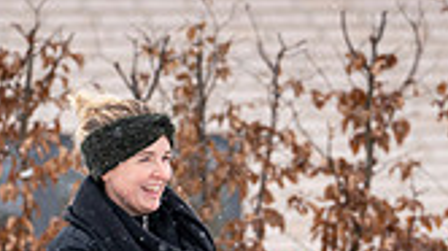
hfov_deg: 3.1
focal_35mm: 705
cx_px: 132
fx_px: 8367
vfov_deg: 1.7
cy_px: 468
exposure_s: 1/500
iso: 800
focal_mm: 192
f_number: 3.5
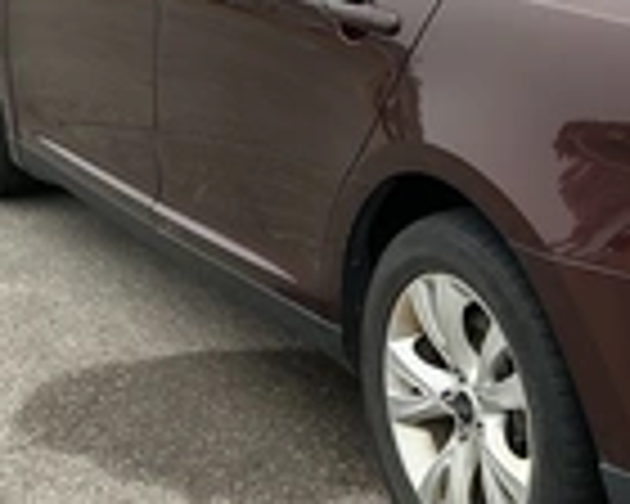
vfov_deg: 19.6
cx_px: 711
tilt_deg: -15.4
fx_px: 1454
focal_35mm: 78
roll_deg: -1.3
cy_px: 153
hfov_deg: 22.9
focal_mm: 3
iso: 25
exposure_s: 1/962
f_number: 1.8
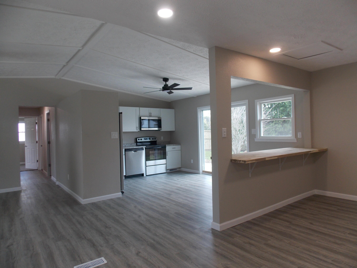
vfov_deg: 58.9
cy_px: 134
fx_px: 237
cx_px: 178
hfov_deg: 73.9
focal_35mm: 23
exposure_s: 1/40
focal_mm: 4
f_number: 3.1
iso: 80
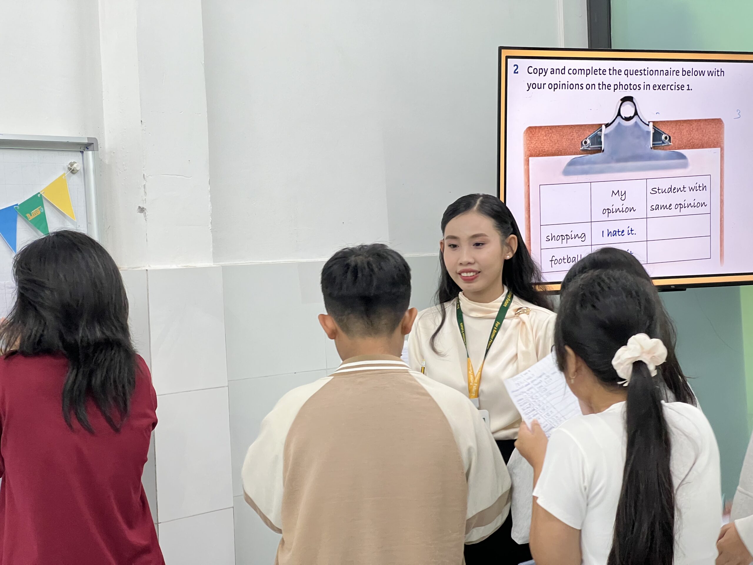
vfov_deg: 19.1
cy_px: 282
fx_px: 1675
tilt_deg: +0.0
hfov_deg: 25.3
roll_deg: +2.7
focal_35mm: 77
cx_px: 376
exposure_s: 1/50
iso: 250
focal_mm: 9
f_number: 2.8
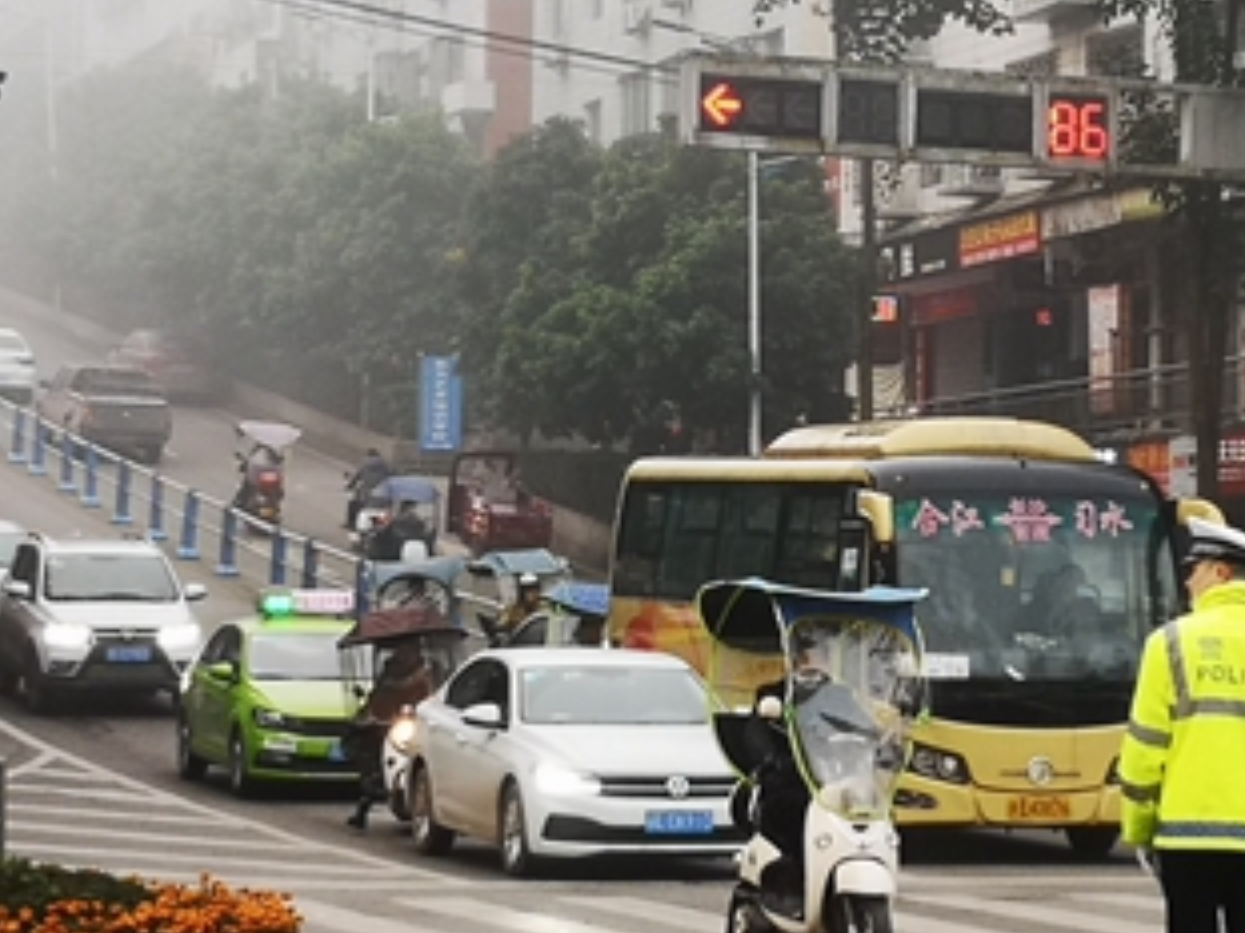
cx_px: 961
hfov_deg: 13.5
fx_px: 5249
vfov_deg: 10.2
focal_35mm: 146
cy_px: 364
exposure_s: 1/100
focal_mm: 3.95
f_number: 1.8
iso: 64
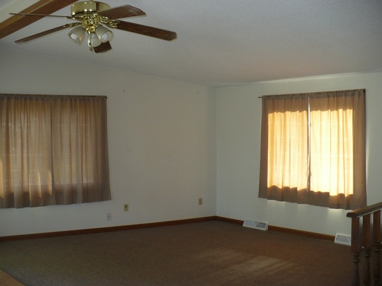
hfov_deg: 50.1
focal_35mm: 37
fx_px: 408
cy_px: 143
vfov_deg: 38.7
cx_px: 191
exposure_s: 1/30
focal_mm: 6.1
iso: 125
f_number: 2.8
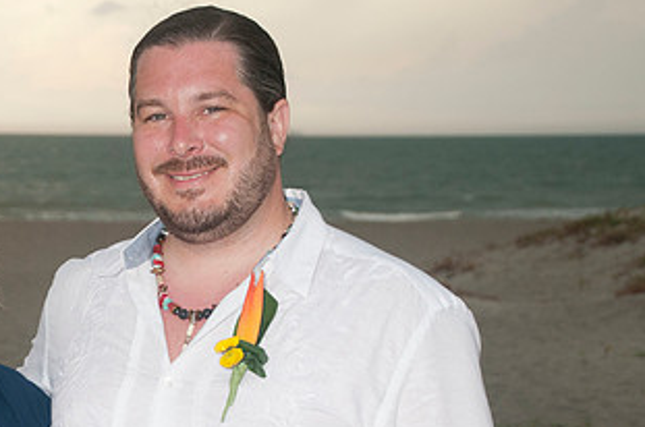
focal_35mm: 140
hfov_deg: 14.5
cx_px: 75
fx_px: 2503
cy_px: 324
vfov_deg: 9.7
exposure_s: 1/160
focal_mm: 50
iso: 400
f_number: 5.6
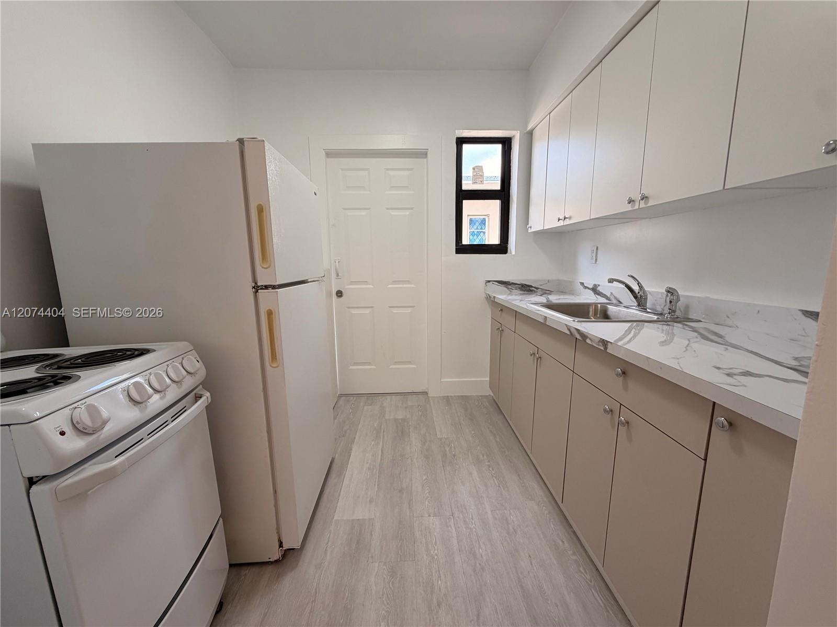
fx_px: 339
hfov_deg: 102.1
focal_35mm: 14
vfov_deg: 85.7
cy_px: 314
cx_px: 418
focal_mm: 2.22
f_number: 2.2
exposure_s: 1/120
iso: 100
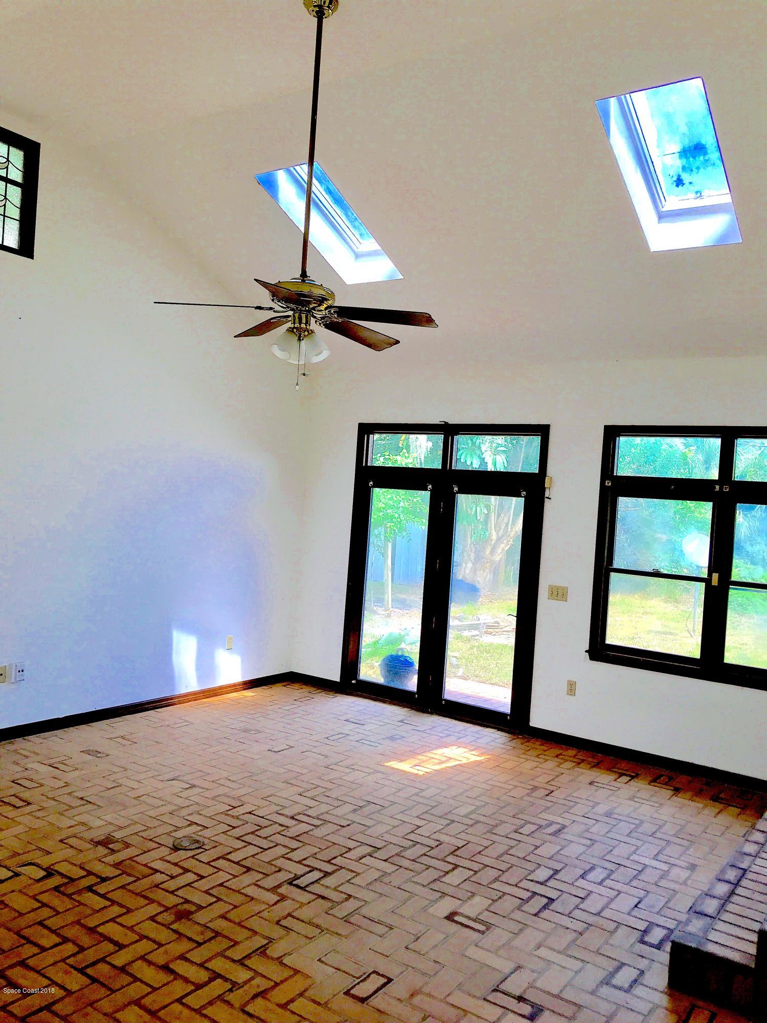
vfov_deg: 63.4
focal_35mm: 28
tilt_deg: +0.4
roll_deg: -4.0
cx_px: 384
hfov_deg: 49.7
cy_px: 512
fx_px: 827
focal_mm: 3.99
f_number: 1.8
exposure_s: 1/180
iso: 20
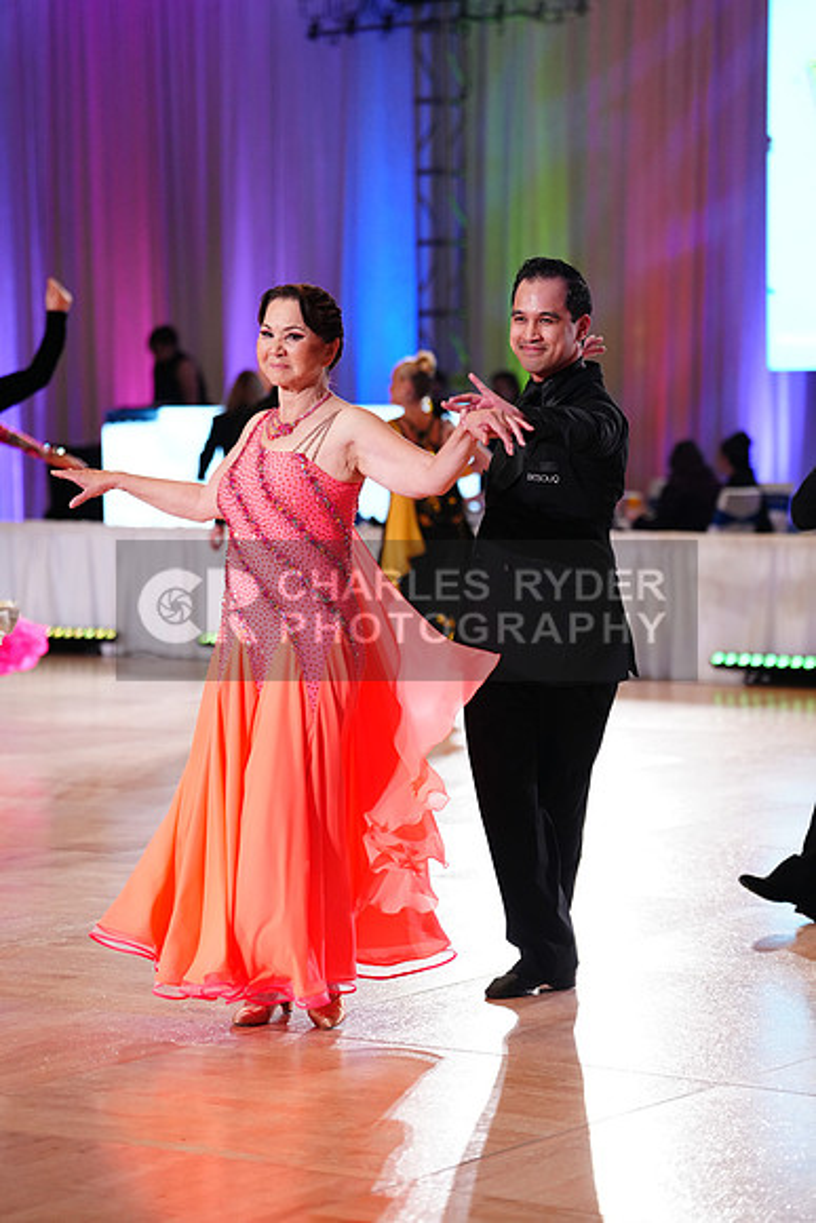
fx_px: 3602
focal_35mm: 106
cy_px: 612
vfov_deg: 19.3
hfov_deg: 12.9
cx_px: 408
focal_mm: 106
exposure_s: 1/640
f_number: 2.8
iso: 2000
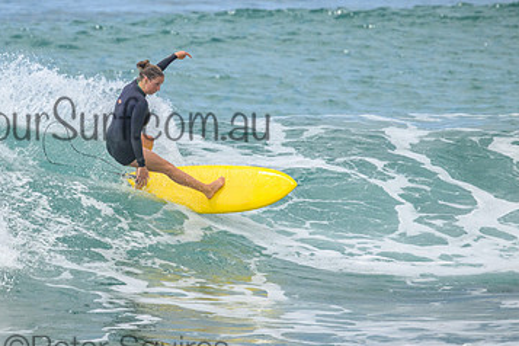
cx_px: 116
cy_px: 107
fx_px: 18726
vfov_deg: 1.1
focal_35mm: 1299
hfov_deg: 1.6
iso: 1250
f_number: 11
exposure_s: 1/3200
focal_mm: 800
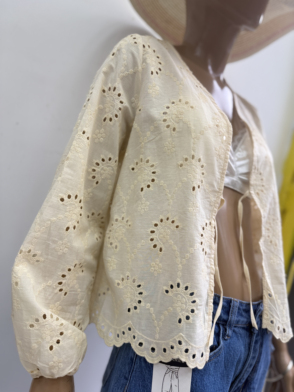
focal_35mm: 24
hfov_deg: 56.8
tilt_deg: -2.6
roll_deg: -13.1
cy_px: 196
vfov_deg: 71.6
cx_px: 147
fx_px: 272
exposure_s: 1/206
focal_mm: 6.76
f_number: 1.78
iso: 64
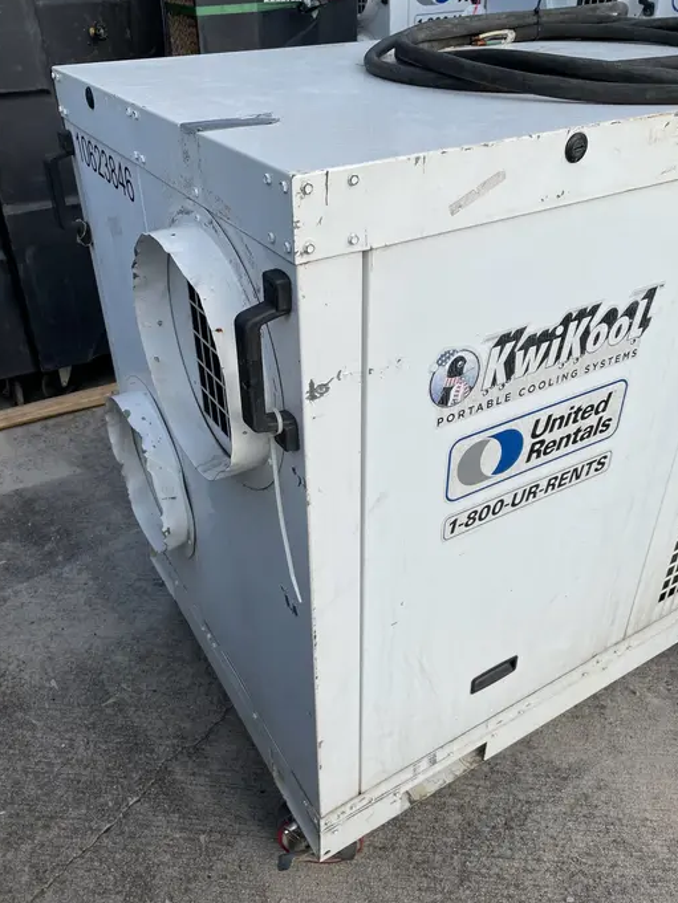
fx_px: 731
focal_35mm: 28
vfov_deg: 63.4
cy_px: 426
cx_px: 325
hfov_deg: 49.7
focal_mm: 4.2
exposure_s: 1/3509
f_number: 1.6
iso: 50
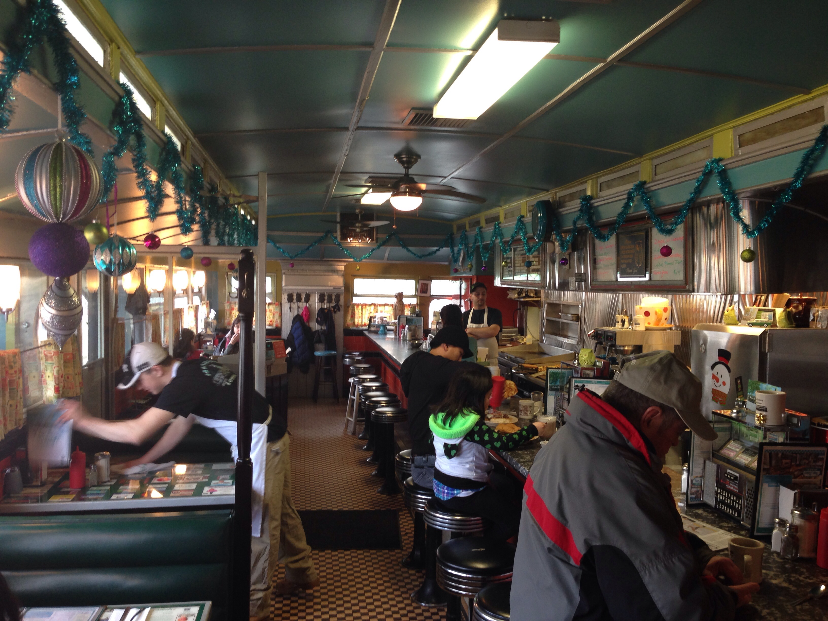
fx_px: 789
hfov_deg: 55.4
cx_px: 414
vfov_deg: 42.9
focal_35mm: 33
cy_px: 310
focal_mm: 4.12
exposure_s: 1/20
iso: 64
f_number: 2.4
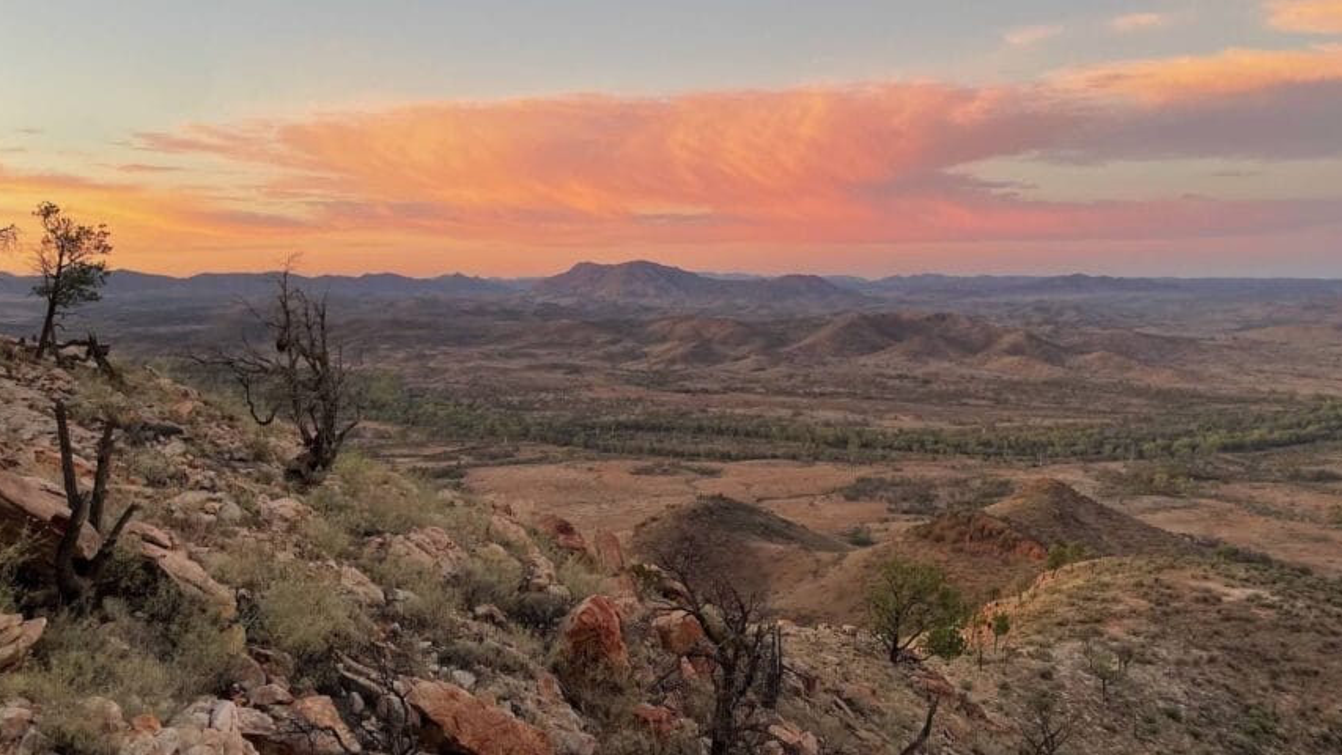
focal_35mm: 34
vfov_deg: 34.2
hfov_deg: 58.0
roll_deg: +0.1
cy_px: 226
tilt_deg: +2.8
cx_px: 620
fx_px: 1210
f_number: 1.6
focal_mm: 4.2
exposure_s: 1/121
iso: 40
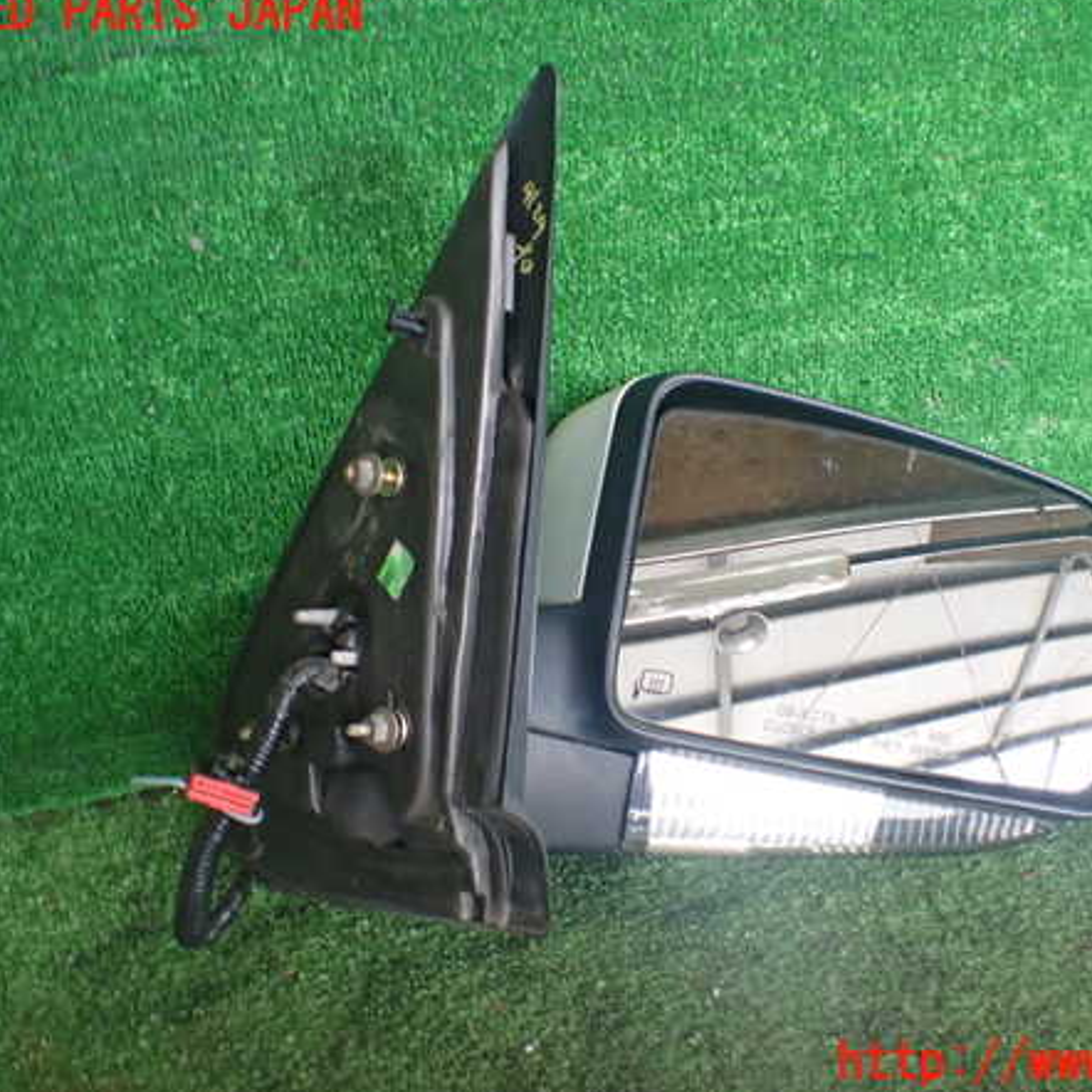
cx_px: 655
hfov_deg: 45.8
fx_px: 1285
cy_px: 539
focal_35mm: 36
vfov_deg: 46.0
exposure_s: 1/125
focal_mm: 5.4
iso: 400
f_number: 2.3
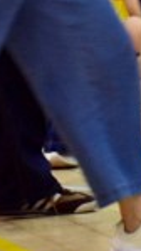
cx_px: 648
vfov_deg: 3.0
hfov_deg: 1.7
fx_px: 4719
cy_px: -145
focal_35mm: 711
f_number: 5.6
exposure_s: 1/50
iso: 800
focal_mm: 75
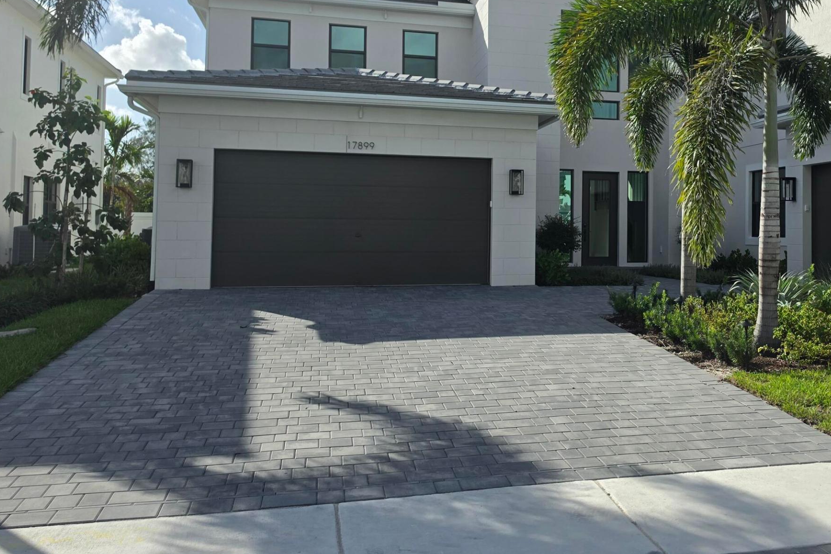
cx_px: 611
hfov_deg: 47.9
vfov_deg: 34.0
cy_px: 201
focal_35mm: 39
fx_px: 900
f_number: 1.4
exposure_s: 1/7939
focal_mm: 6.5
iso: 64
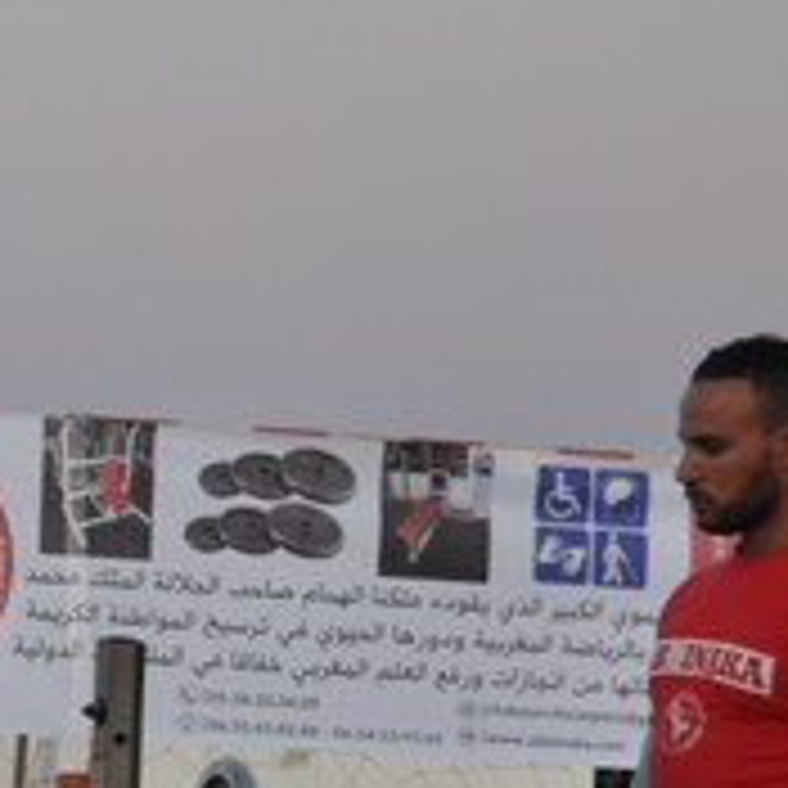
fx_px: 4559
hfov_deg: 9.6
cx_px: -405
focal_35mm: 177
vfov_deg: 9.8
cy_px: 786
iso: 800
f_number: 4.8
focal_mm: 38
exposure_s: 1/50
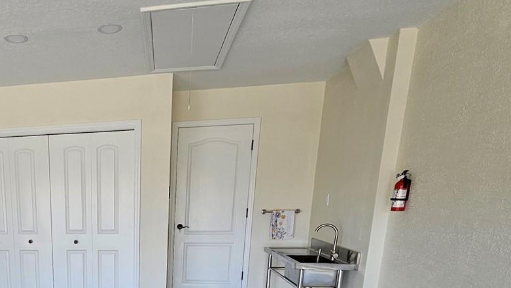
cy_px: 308
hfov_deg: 58.8
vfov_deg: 35.2
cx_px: 75
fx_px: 393
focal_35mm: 29
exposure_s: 1/120
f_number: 2.2
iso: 64
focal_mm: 2.2
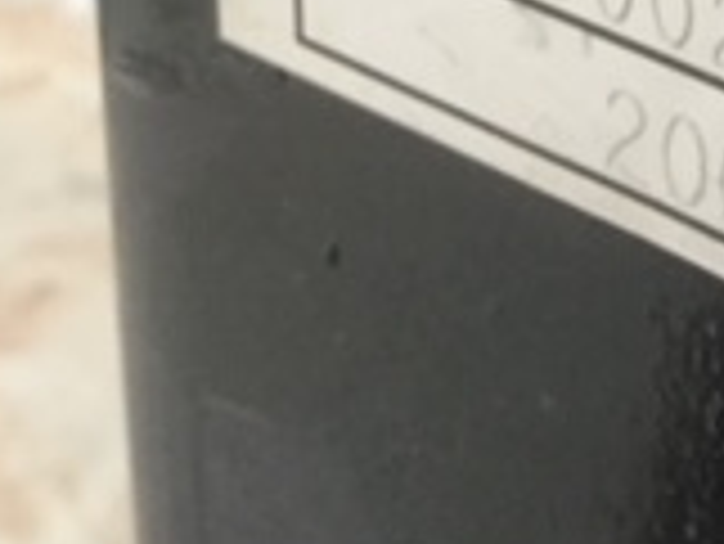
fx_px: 2574
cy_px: -261
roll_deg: -4.1
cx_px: 1039
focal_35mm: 123
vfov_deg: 11.6
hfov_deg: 15.0
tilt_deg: -21.5
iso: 40
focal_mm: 3.3
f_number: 2.4
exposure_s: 1/33
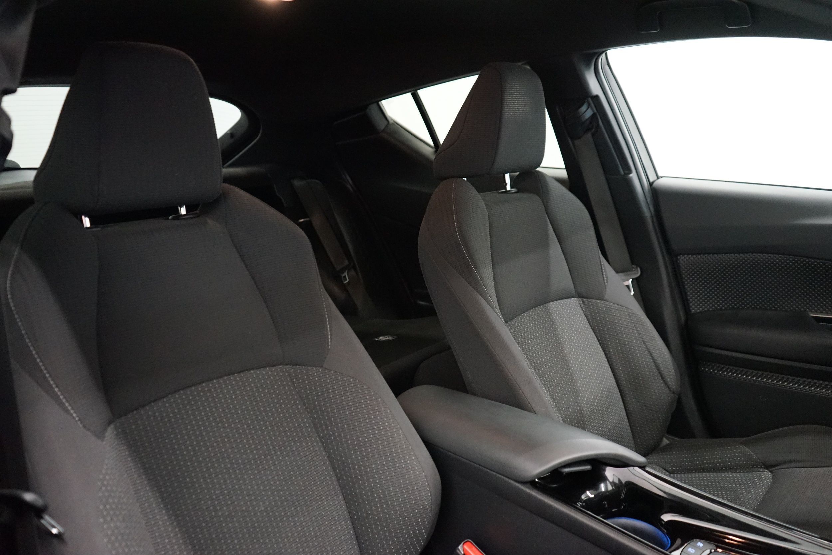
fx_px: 693
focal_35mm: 30
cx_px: 416
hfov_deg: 61.9
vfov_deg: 43.6
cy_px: 278
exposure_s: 1/80
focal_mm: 30
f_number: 3.5
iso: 6400
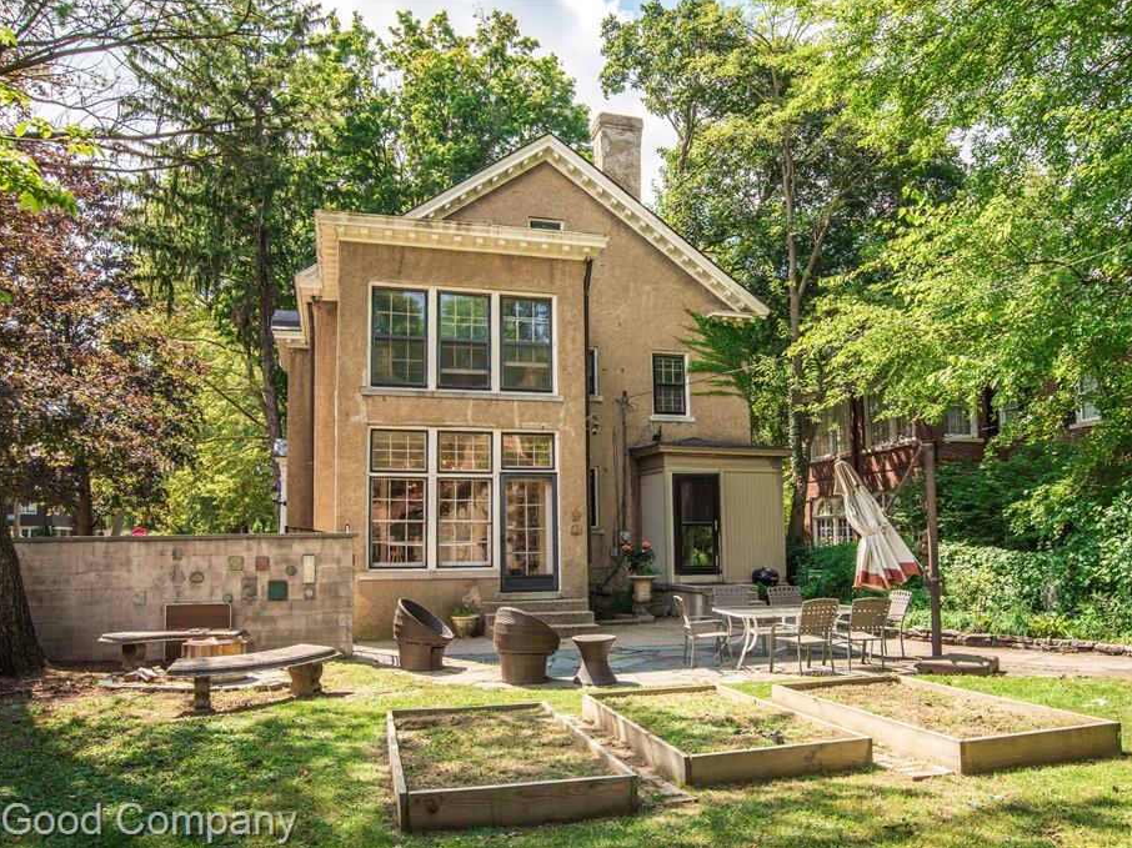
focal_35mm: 25
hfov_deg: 69.2
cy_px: 423
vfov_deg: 54.9
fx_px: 817
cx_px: 632
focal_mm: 23
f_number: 11
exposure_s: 1/200
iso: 200
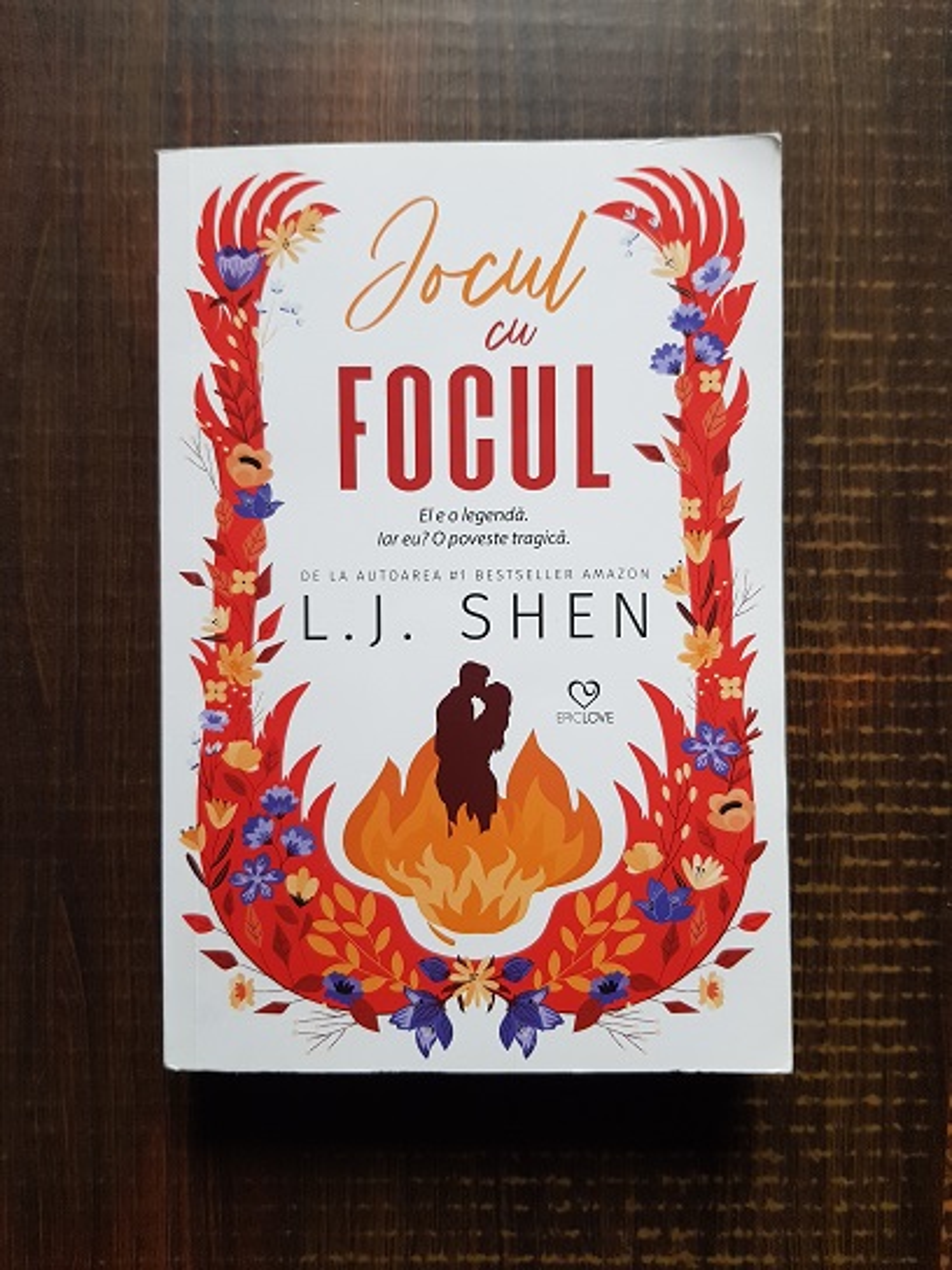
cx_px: 476
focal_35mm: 26
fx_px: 953
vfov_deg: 67.3
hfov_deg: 53.1
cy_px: 635
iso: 200
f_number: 1.7
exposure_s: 1/29
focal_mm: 4.3
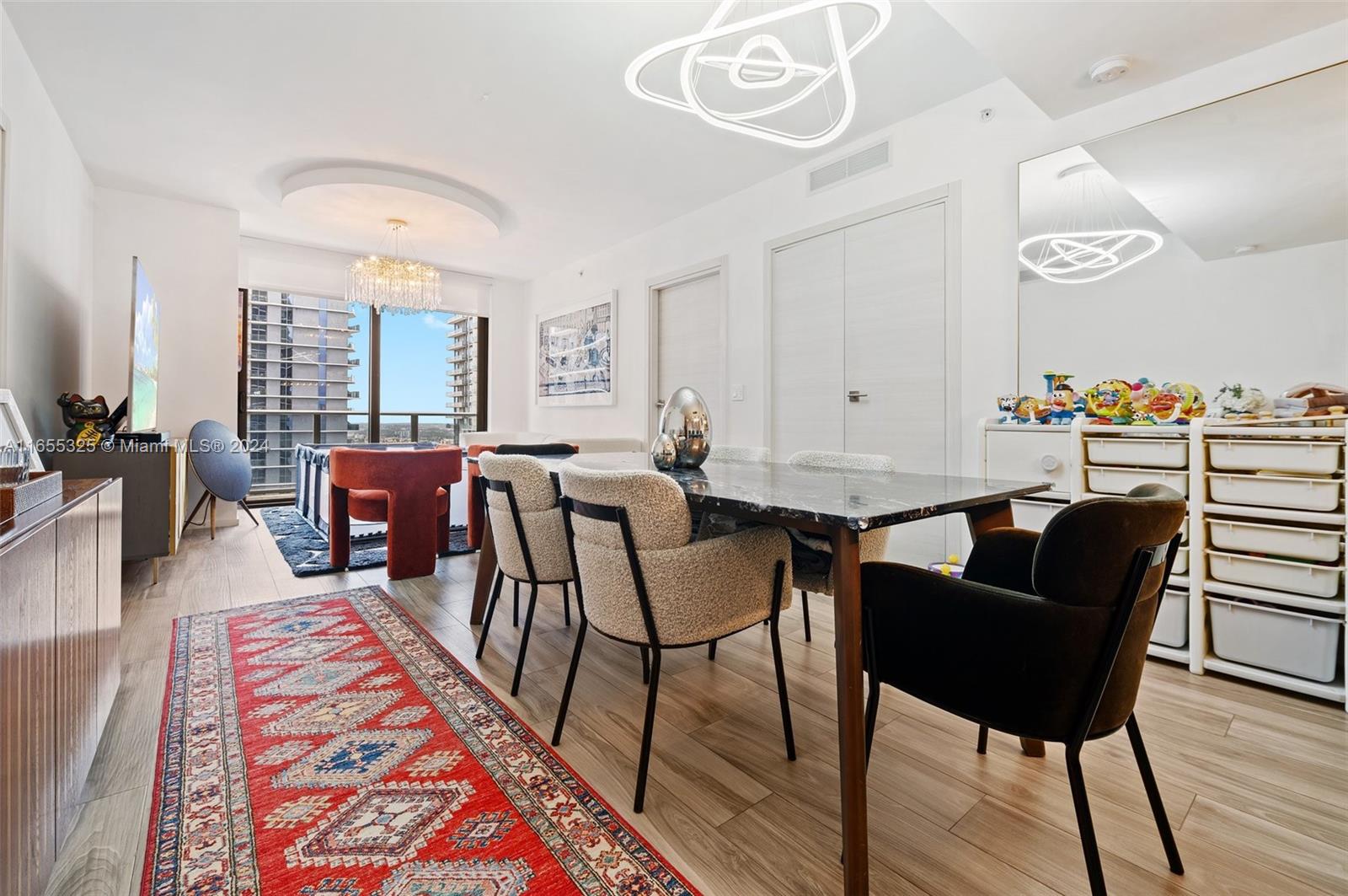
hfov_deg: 100.5
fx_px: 561
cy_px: 448
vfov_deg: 77.2
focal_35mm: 15
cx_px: 674
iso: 200
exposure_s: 1/3
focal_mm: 15
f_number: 8
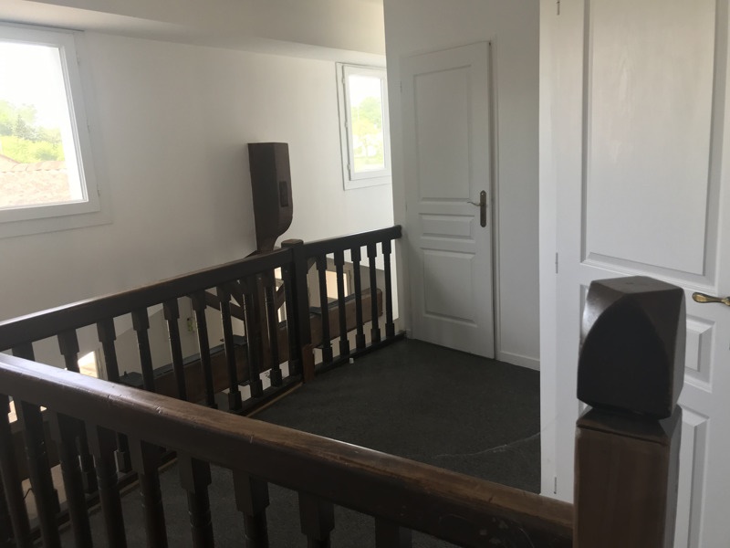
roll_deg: +5.0
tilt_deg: -11.3
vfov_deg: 49.7
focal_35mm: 28
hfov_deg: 63.4
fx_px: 590
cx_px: 365
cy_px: 274
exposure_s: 1/100
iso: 40
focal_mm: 3.99
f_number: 1.8
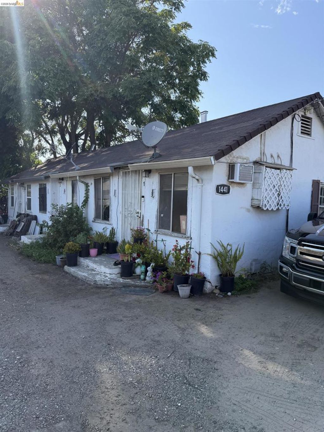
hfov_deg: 56.8
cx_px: 162
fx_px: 299
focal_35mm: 24
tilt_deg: -3.2
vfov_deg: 71.6
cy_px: 216
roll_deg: -2.0
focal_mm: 6.76
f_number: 1.78
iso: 100
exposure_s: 1/2232
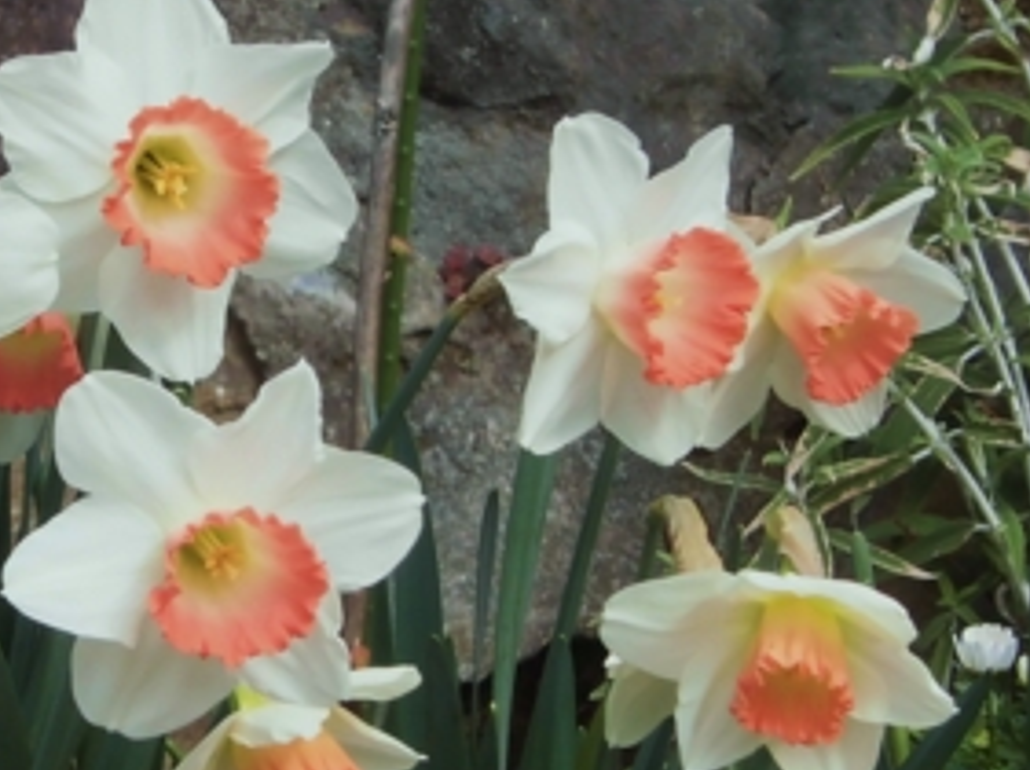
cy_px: 466
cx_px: 180
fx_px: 3982
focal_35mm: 134
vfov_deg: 11.0
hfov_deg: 14.6
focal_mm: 8.3
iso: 100
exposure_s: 1/320
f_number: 3.4
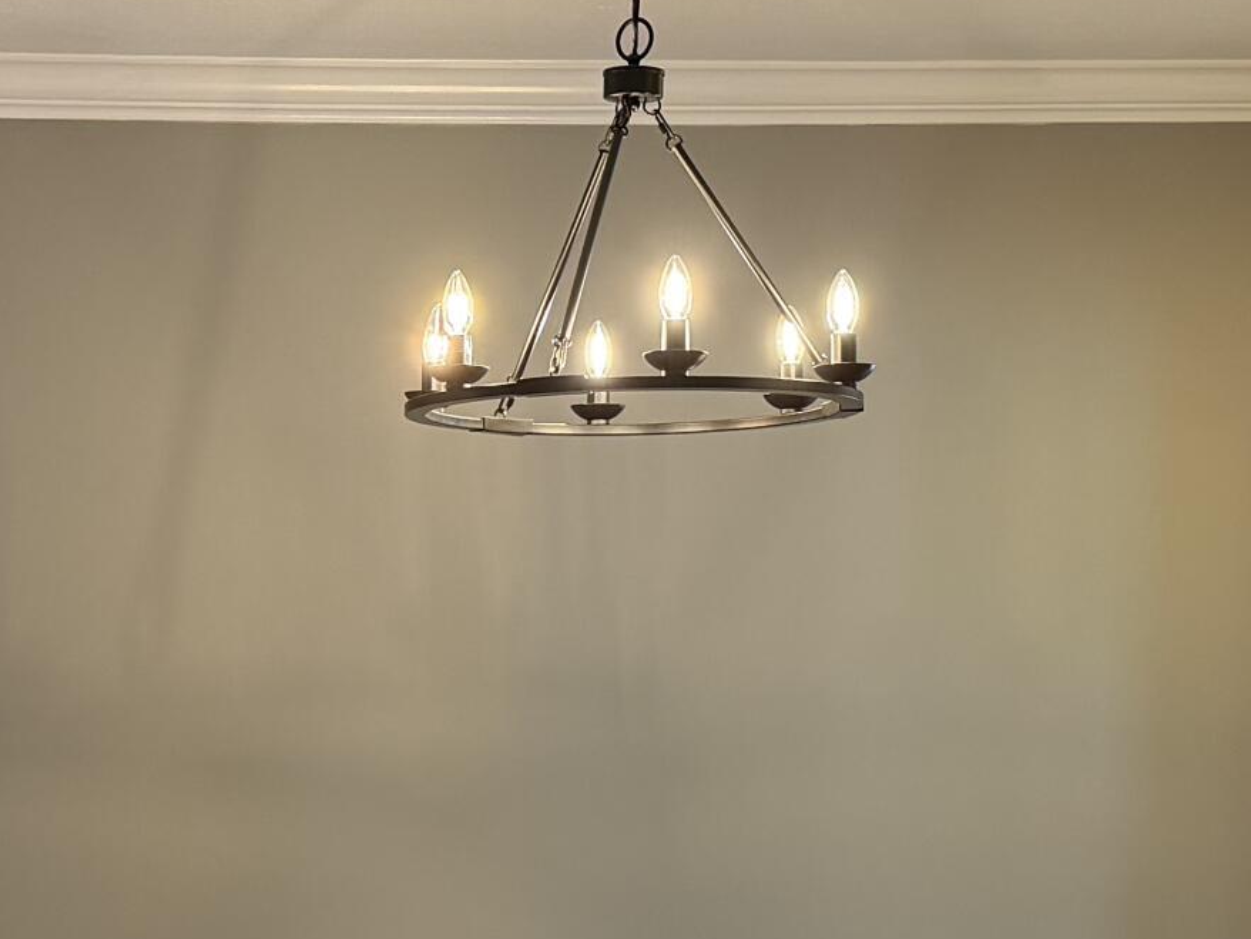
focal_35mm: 82
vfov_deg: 17.6
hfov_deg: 23.7
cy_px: 899
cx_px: 392
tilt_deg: -3.3
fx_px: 2964
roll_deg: +0.8
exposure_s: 1/60
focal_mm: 6.76
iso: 200
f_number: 1.78
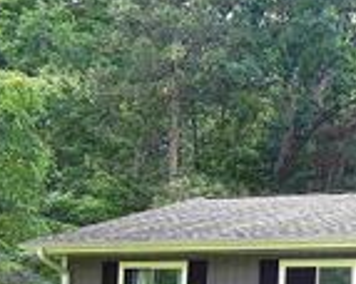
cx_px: 503
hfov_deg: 16.8
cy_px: 315
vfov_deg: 14.2
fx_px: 1115
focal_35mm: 106
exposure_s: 1/200
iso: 125
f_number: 3.2
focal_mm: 5.6
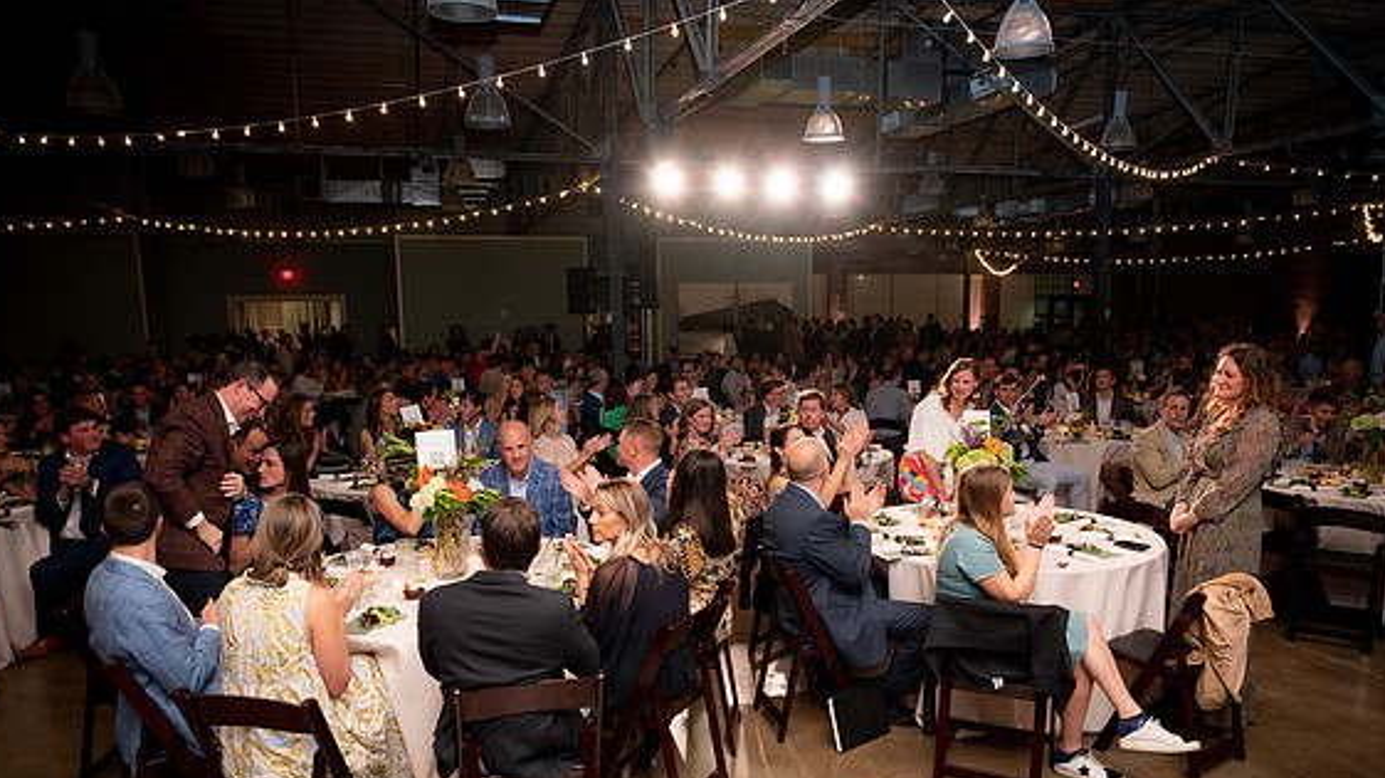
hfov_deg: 71.9
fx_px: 954
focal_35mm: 26
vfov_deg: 44.1
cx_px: 684
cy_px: 474
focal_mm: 24
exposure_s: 1/200
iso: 1600
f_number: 3.5
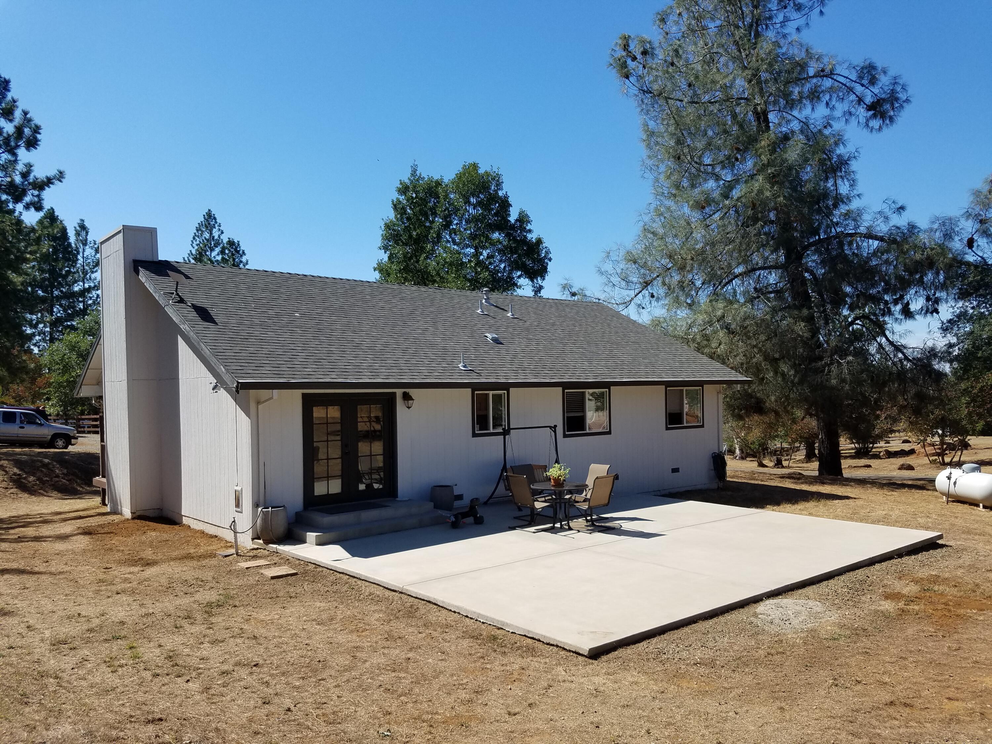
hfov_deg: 67.3
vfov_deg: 53.1
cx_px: 496
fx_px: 745
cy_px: 372
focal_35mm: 26
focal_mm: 4.2
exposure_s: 1/2440
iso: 50
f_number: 1.7
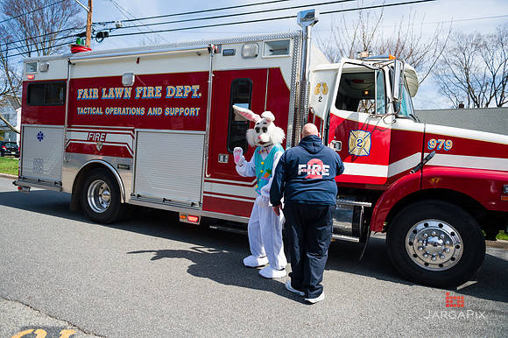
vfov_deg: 53.1
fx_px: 338
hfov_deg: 73.8
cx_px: 254
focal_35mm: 24
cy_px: 169
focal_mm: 24
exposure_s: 1/3200
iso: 200
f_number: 4
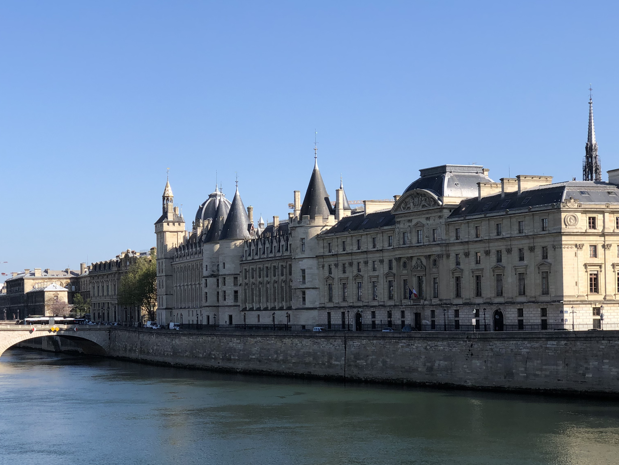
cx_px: 236
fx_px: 1234
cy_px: 297
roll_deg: +1.6
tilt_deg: +0.6
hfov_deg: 28.1
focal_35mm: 69
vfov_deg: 21.3
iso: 16
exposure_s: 1/917
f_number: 2.4
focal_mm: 6
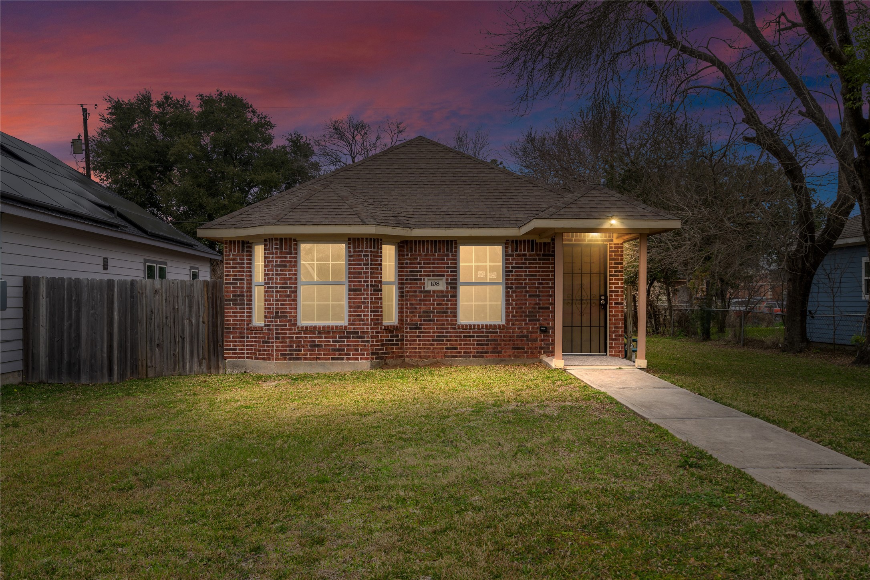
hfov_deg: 54.4
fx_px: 846
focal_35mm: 35
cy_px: 290
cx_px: 435
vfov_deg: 37.9
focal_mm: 35
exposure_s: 1/250
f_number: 8
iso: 125
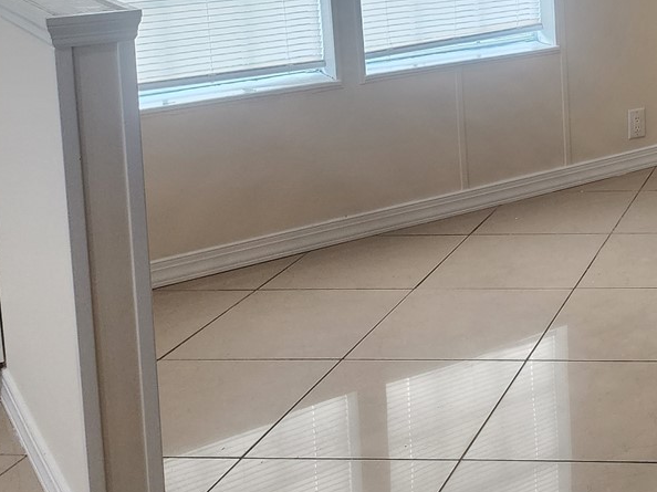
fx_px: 1176
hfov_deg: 27.0
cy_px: 21
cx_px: 816
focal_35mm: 62
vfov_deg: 22.9
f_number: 1.8
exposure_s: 1/120
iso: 250
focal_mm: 6.4
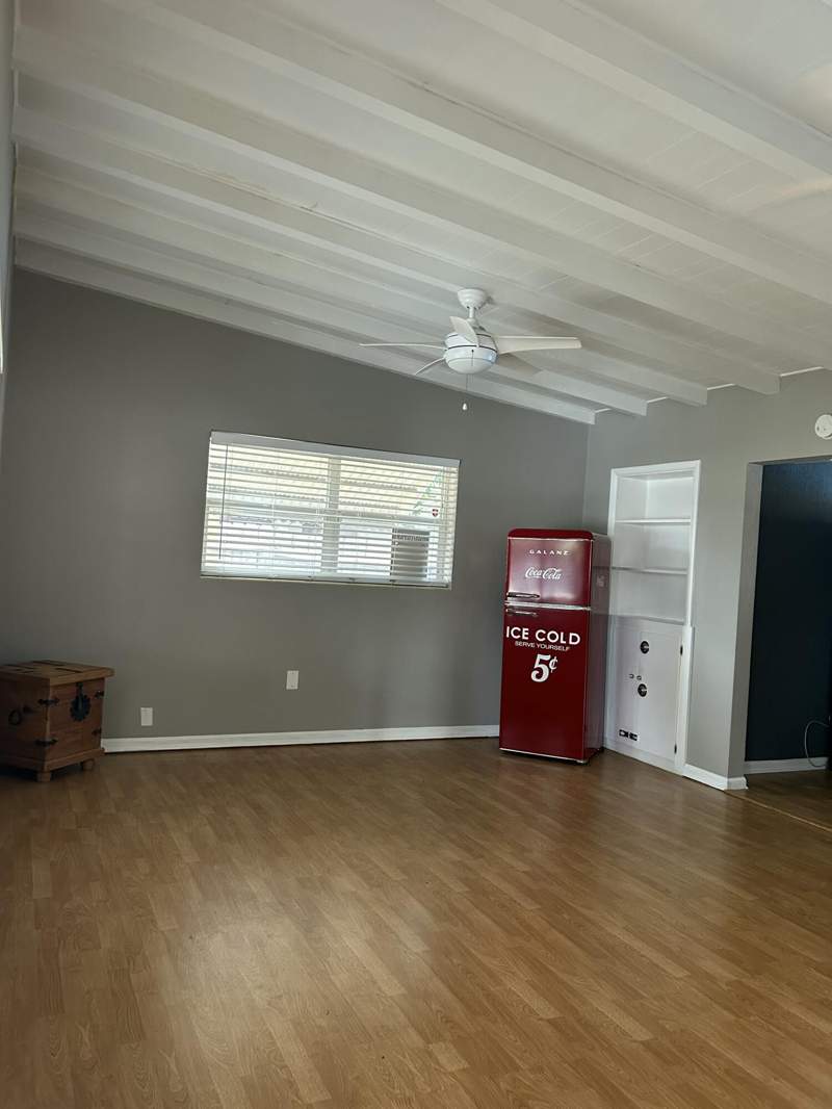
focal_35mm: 26
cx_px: 416
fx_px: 833
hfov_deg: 53.1
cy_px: 554
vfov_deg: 67.3
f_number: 1.5
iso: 250
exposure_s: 1/60
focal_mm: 5.7
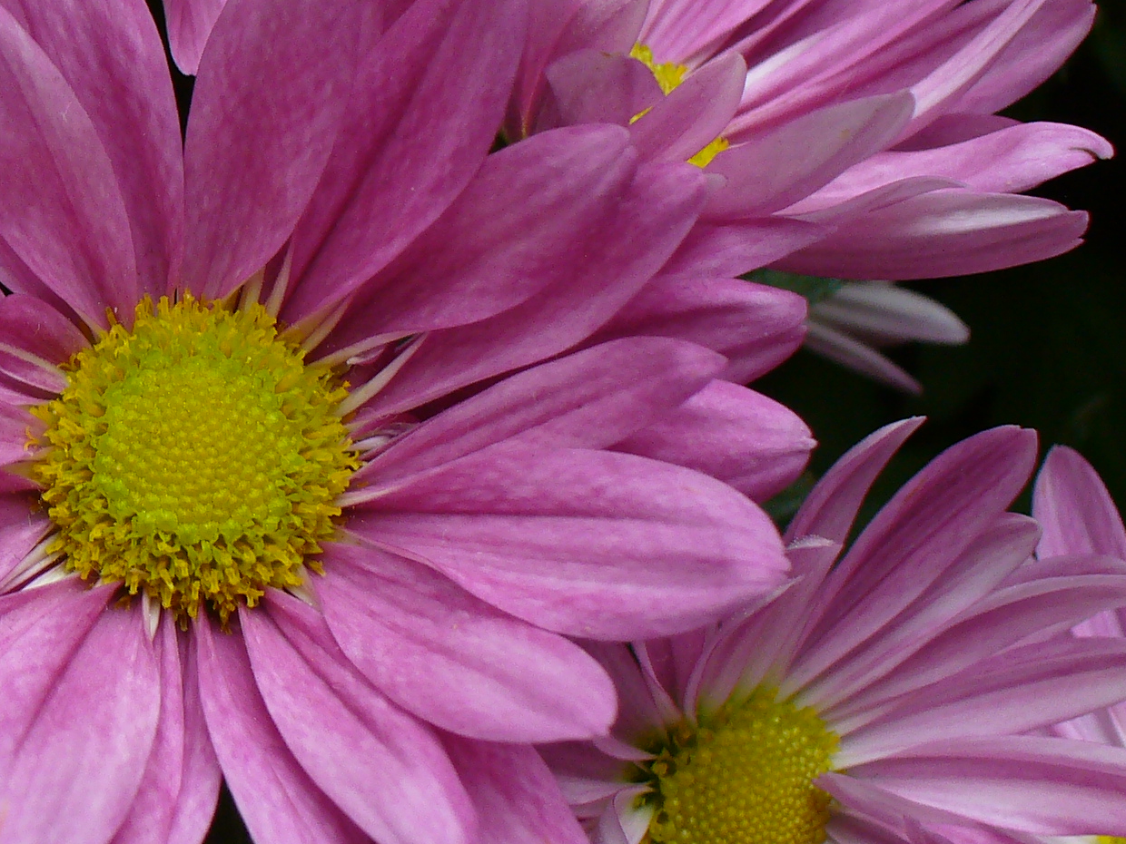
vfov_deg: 17.6
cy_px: 382
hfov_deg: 22.6
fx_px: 2732
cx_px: 86
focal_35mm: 84
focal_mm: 6.1
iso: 100
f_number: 2.8
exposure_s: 1/50
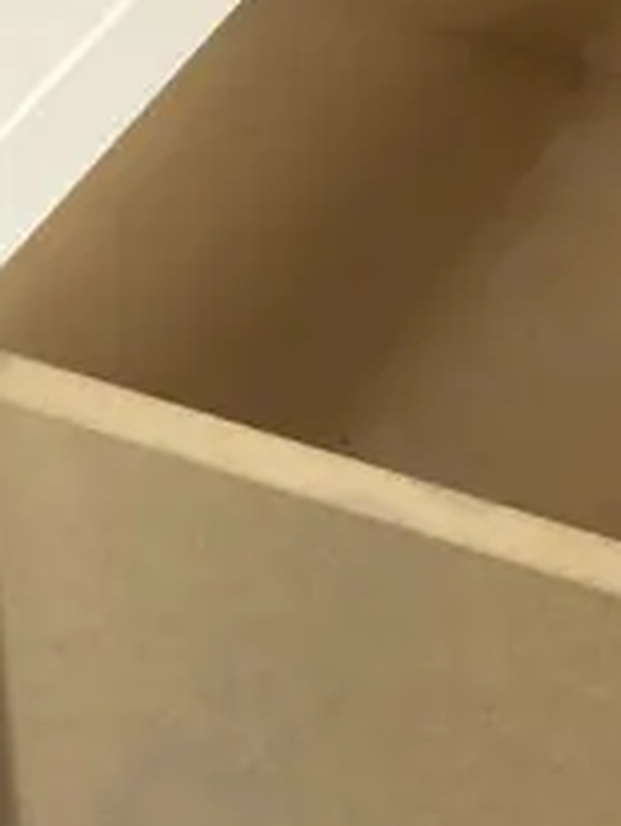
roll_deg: -1.8
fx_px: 3318
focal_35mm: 139
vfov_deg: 14.1
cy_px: 726
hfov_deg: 10.7
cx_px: 240
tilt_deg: -44.2
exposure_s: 1/50
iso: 100
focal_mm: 3.99
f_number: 1.8
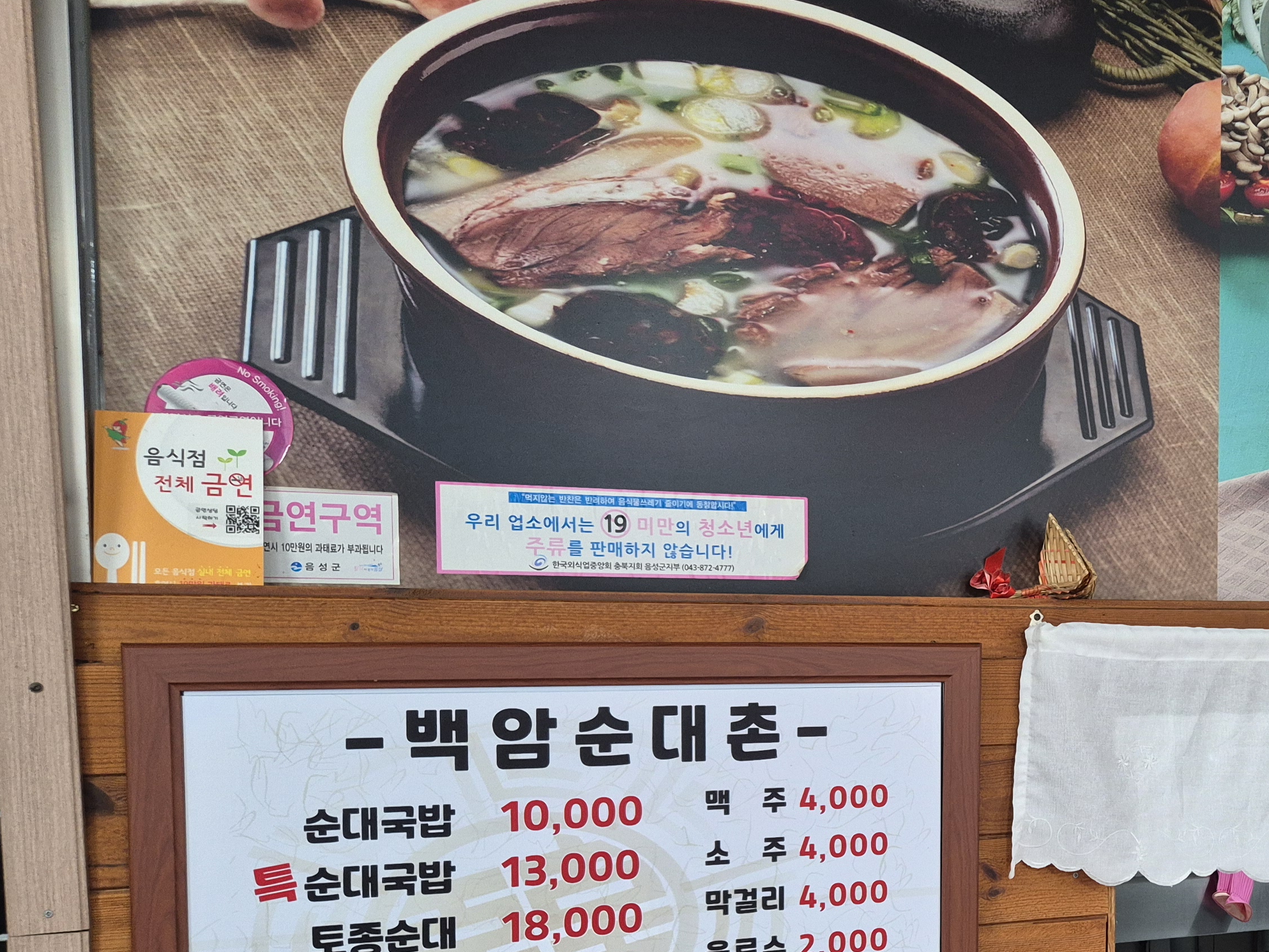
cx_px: 1130
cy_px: 693
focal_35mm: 41
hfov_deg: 42.2
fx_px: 1503
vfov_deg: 34.5
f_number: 1.8
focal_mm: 5.4
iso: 250
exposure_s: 1/120
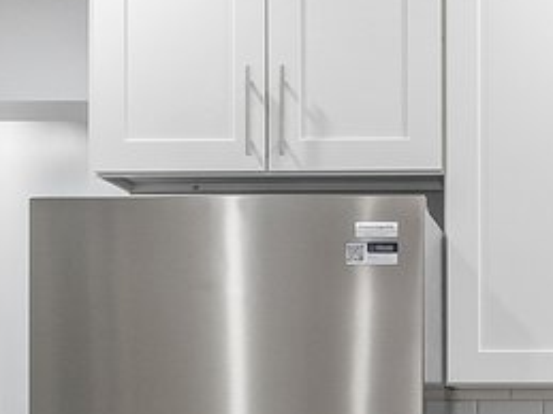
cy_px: 434
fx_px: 1820
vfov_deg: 12.8
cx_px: 530
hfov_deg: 17.0
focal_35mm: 114
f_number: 8
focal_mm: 10
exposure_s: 1/5
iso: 250
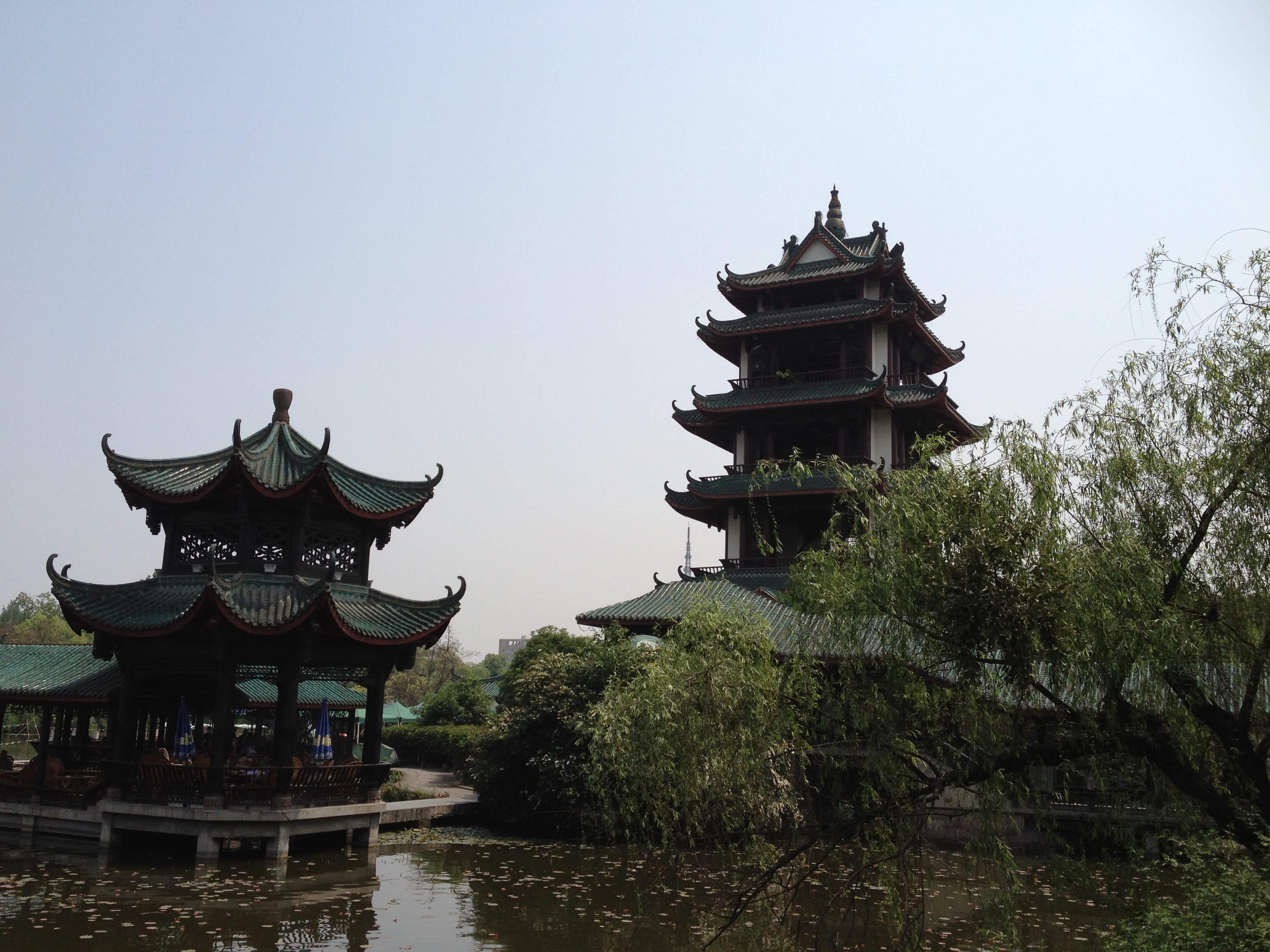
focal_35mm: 36
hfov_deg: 51.4
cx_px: 638
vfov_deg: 39.7
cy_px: 485
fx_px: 1321
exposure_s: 1/2123
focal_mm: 4.28
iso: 64
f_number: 2.4
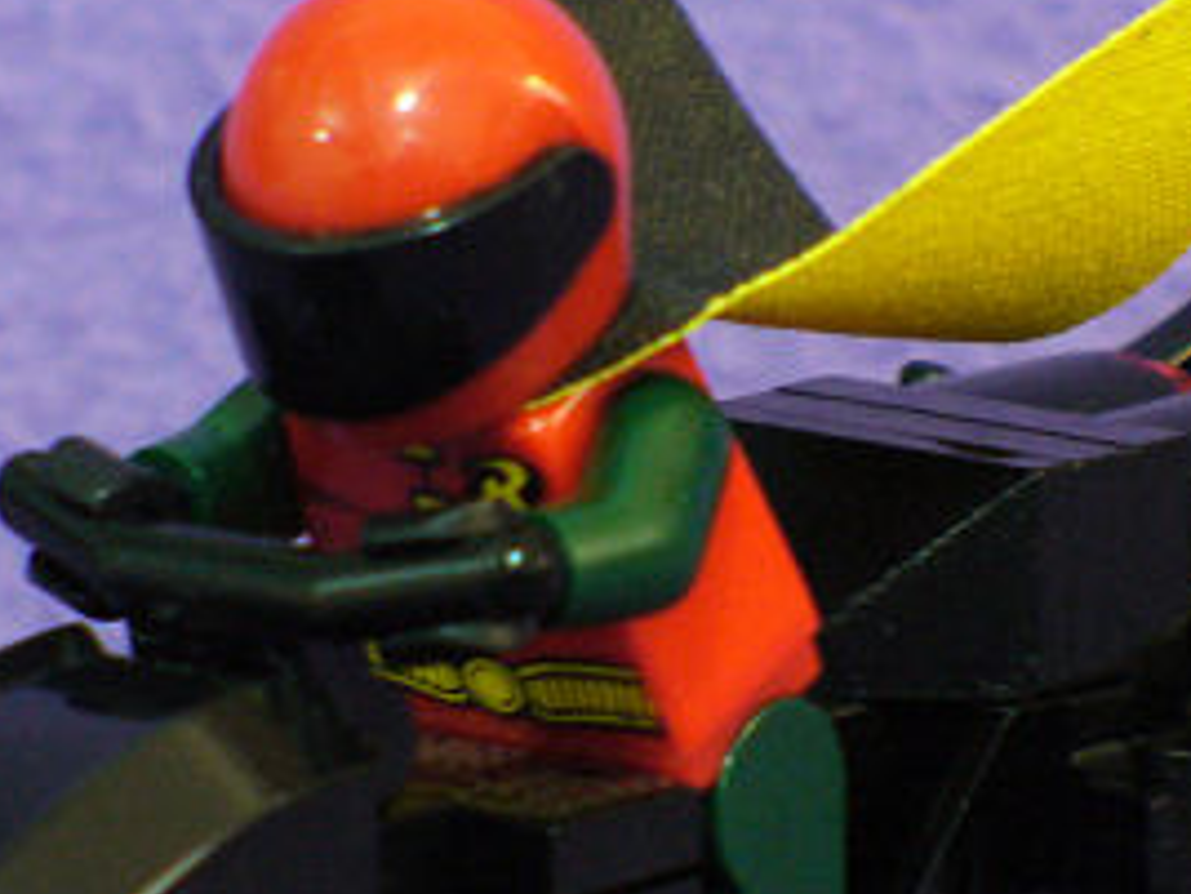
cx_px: 707
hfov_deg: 4.0
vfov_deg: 3.0
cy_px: 721
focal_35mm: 497
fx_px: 17100
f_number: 4.5
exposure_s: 1/1.6
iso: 200
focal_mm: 36.6
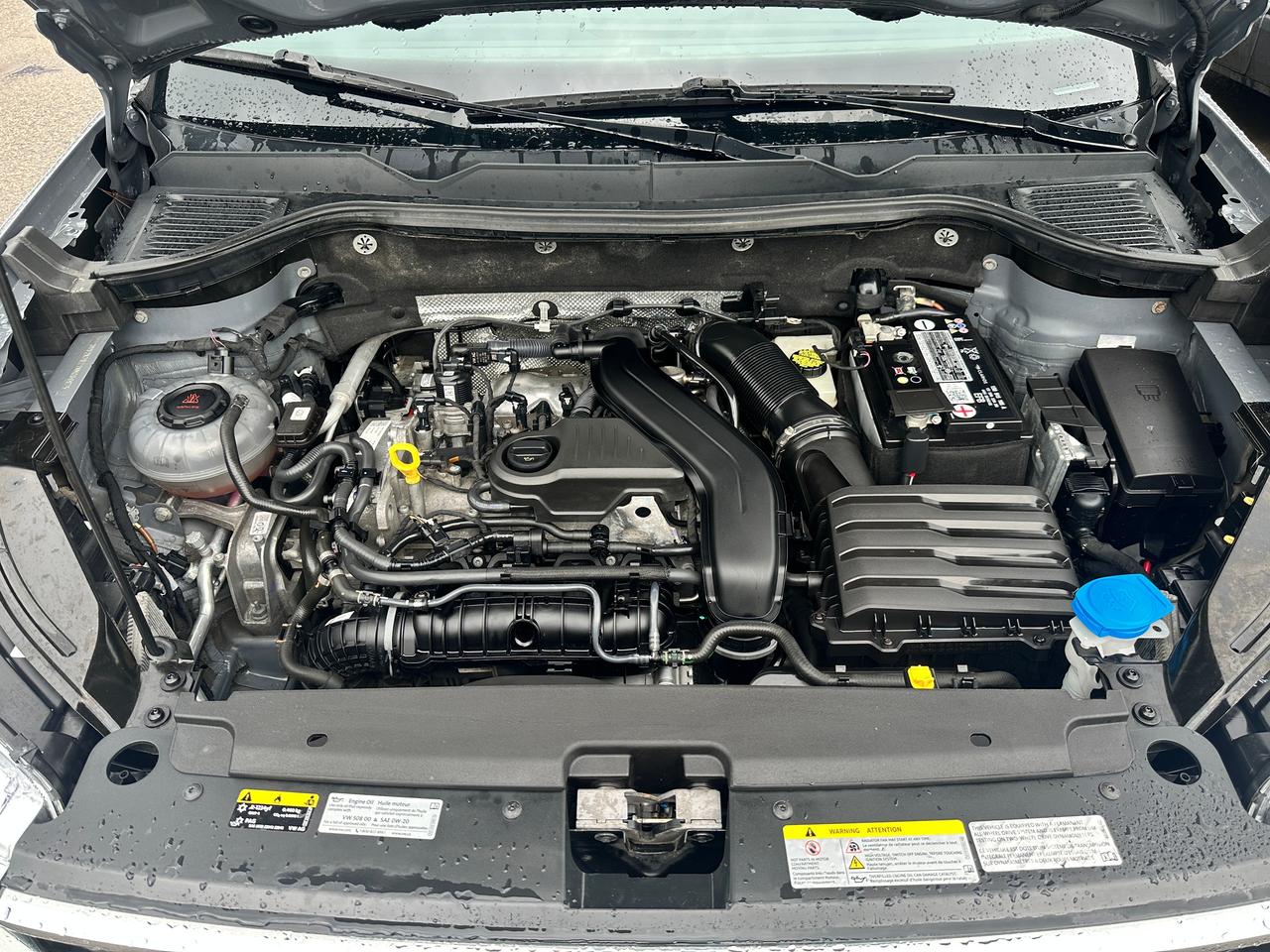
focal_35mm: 24
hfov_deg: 71.6
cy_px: 476
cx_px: 635
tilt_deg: -40.9
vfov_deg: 56.8
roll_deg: +0.9
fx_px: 881
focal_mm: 6.86
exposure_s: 1/308
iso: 80
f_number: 1.78
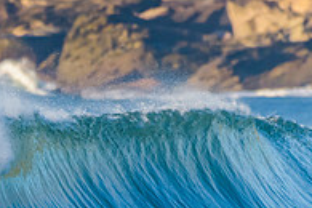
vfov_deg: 0.8
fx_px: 15659
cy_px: 255
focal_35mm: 1807
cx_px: 62
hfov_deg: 1.1
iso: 360
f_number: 5.6
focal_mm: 500
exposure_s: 1/2000
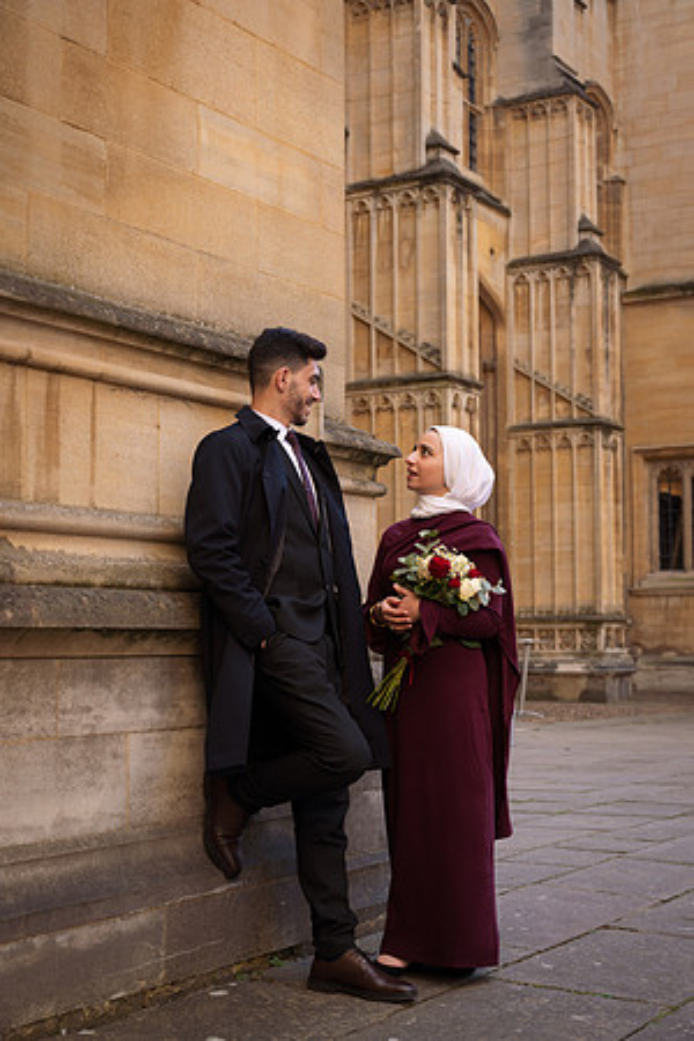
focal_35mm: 50
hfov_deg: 27.0
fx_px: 1446
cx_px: 347
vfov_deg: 39.6
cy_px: 520
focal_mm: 50
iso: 200
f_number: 4
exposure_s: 1/320
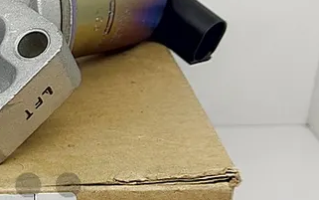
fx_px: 896
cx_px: -49
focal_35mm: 103
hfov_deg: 19.2
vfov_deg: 12.7
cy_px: 136
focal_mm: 4.74
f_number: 1.79
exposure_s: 1/60
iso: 108
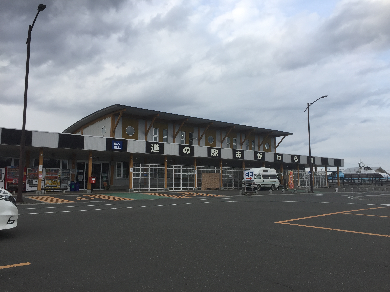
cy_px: 146
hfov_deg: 61.7
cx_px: 195
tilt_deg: +5.3
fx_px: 327
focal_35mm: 29
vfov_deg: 48.2
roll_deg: +0.0
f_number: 2.2
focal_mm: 4.15
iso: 32
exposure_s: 1/670
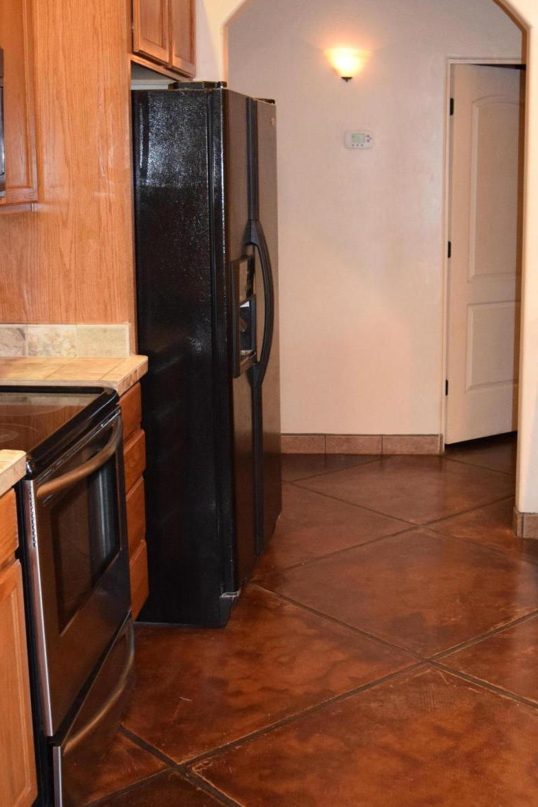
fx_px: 1032
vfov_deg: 42.7
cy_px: 367
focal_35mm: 46
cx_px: 357
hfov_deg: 29.0
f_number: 3.5
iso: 2500
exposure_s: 1/60
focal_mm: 18
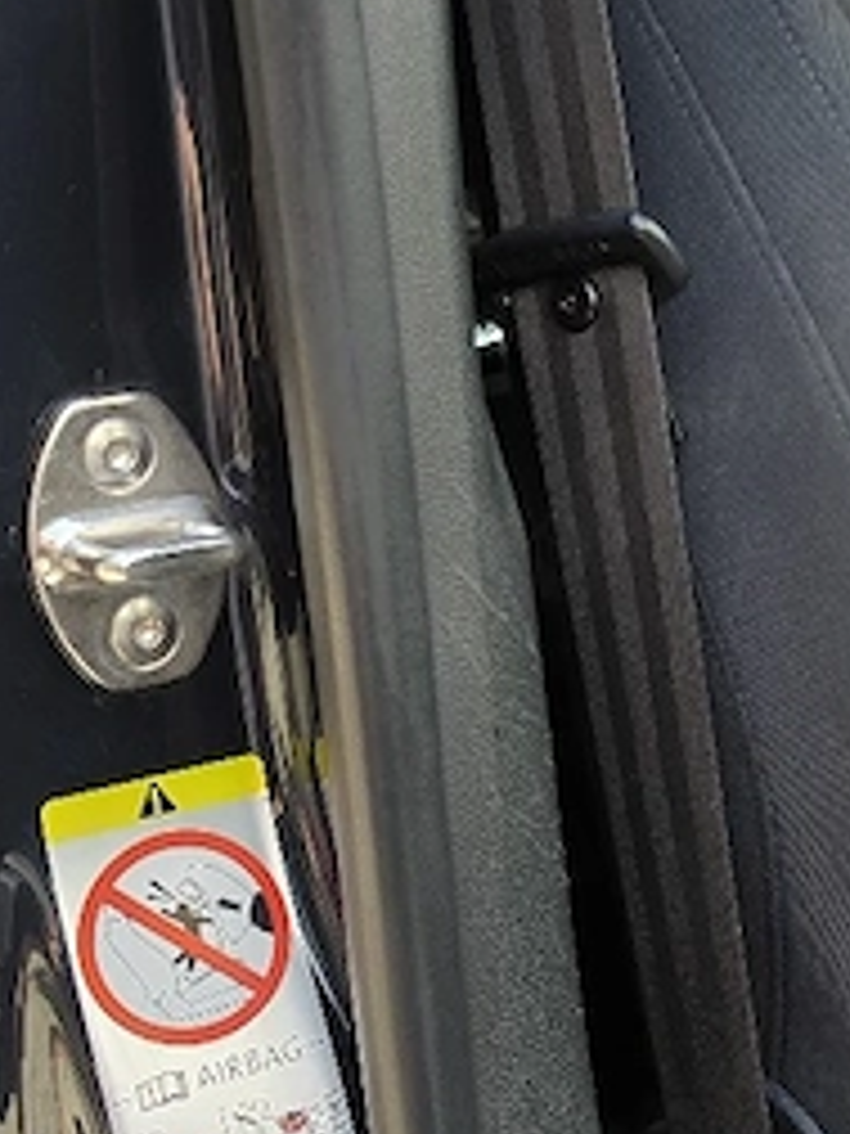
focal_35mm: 73
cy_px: 585
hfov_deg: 19.6
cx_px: 832
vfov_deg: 26.7
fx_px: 2390
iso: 32
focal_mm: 6.5
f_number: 1.4
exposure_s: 1/182
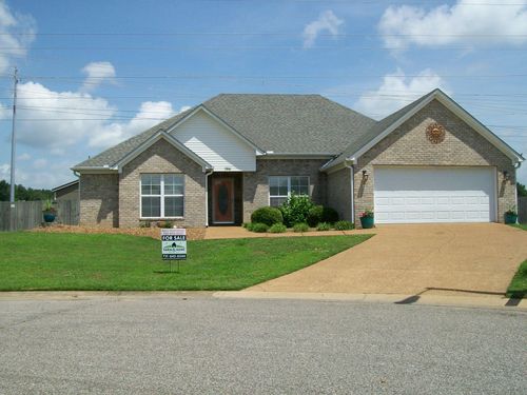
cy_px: 198
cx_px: 264
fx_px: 548
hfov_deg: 51.4
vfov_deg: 39.7
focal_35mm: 36
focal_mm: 6
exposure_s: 1/640
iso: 64
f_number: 4.8
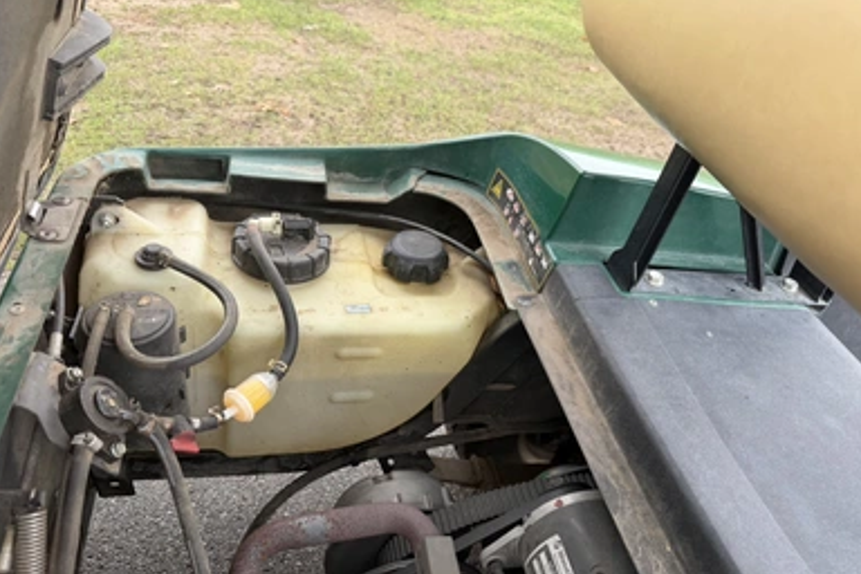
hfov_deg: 69.4
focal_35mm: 26
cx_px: 415
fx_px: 622
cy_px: 305
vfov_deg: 49.5
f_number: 1.78
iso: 64
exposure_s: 1/121
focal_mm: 6.76
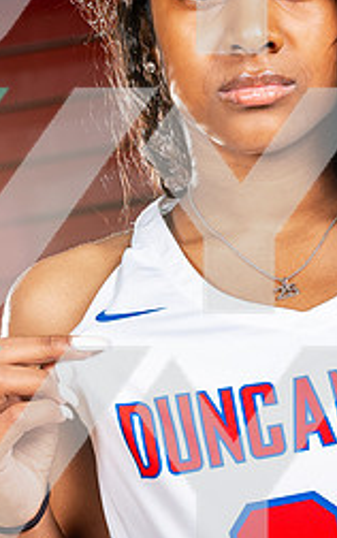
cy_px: 202
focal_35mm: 122
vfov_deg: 17.1
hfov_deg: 10.7
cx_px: 328
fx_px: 1789
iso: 100
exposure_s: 1/125
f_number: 5.6
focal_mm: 52
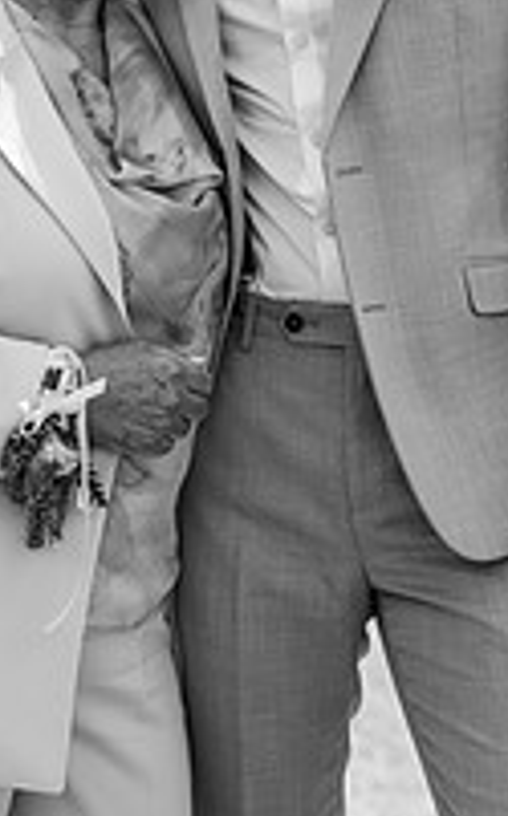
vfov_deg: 10.8
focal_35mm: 194
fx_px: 4313
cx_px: 169
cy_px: 106
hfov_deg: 6.7
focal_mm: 85
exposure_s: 1/1600
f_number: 3.2
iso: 100
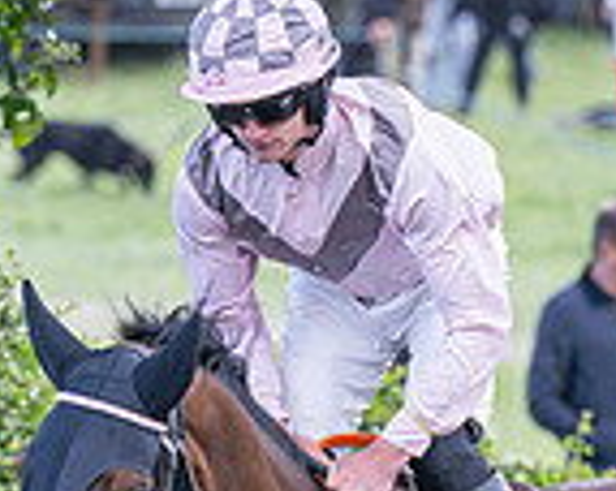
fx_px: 21866
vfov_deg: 1.3
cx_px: 268
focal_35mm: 1201
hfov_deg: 1.6
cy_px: 811
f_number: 4
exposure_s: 1/800
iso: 400
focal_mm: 165
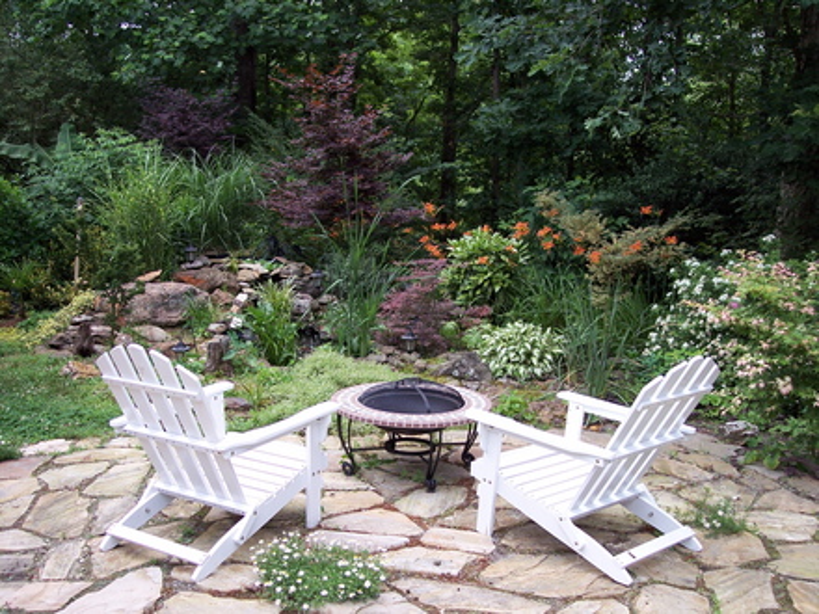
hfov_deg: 47.9
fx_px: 923
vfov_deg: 36.8
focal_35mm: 39
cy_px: 307
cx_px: 410
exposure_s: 1/180
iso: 100
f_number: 3.4
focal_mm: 8
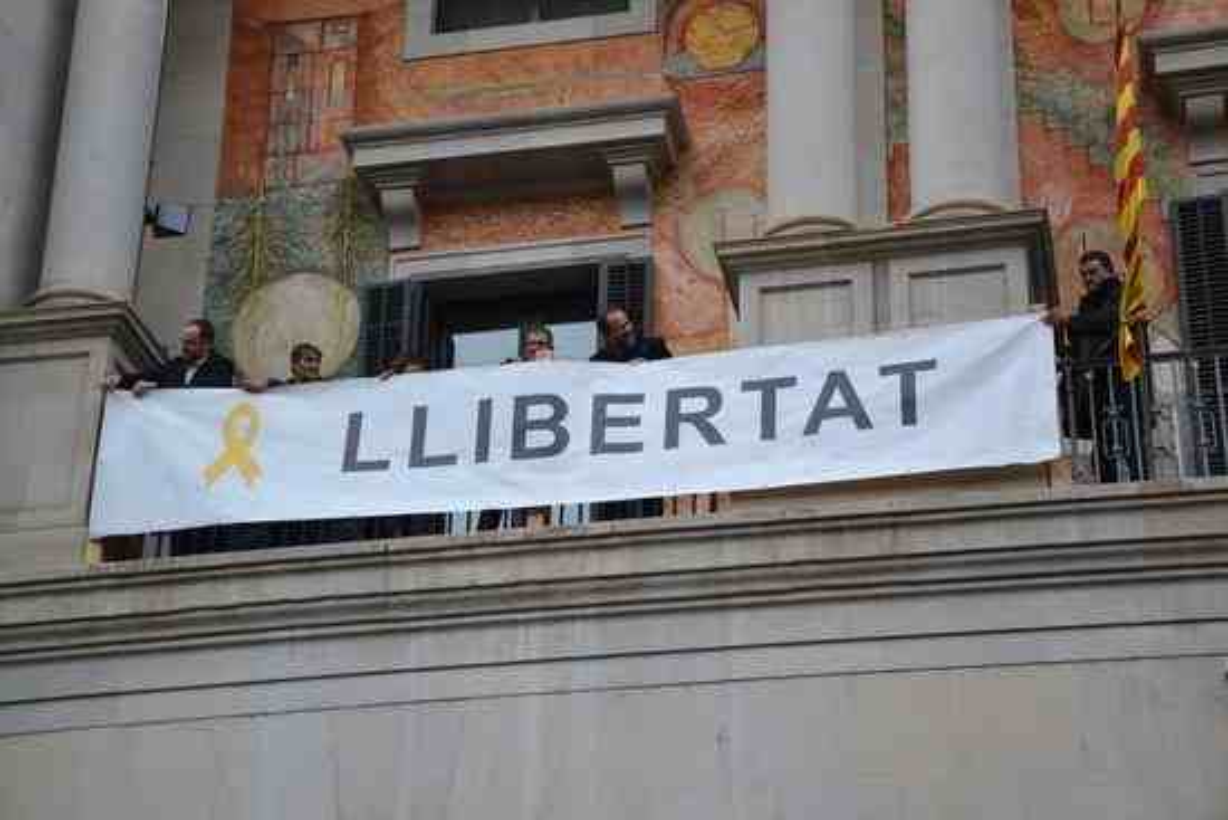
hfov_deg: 27.0
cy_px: 410
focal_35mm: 75
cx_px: 614
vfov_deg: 18.2
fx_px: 2559
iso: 250
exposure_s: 1/125
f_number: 5.6
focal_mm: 50
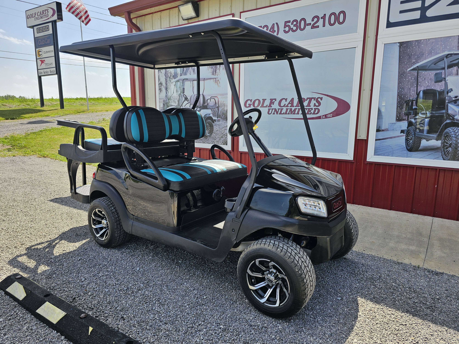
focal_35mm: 23
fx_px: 305
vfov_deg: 58.9
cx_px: 230
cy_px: 172
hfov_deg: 73.9
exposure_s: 1/294
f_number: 1.7
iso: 10
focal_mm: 6.3
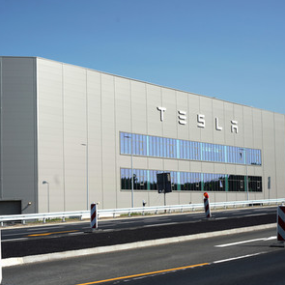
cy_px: 144
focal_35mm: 78
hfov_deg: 22.2
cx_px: 122
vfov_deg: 22.2
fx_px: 727
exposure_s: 1/160
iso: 100
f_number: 8
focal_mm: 60
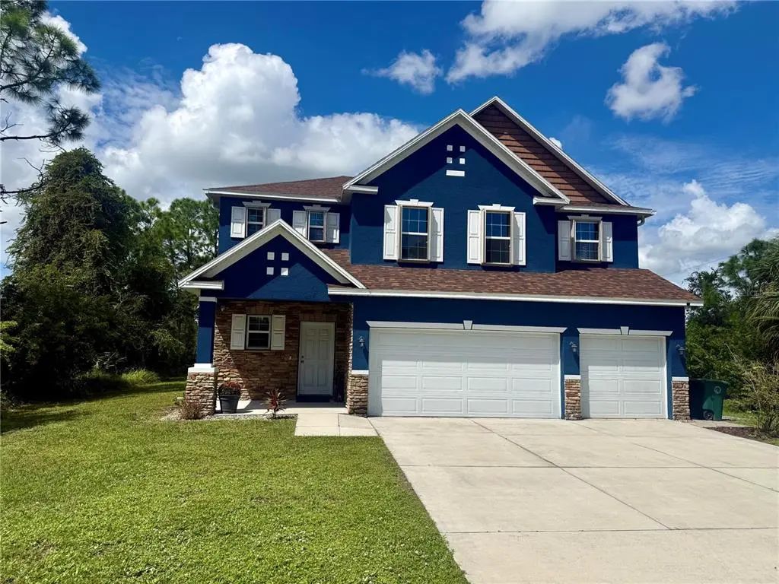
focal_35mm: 24
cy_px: 292
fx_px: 540
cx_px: 390
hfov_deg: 71.6
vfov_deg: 56.8
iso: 80
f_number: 1.78
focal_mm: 6.76
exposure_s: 1/9091
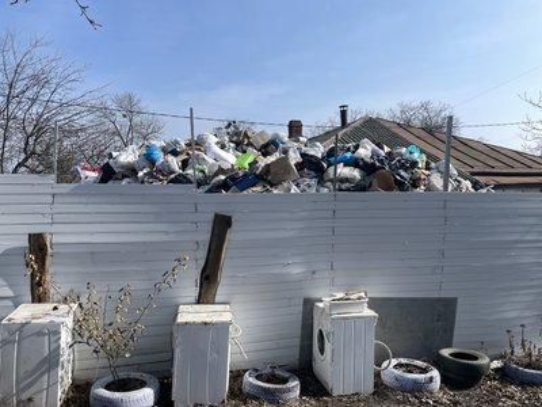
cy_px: 204
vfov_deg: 53.1
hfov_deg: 67.3
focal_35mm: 26
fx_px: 407
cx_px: 271
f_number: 1.6
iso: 32
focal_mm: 4.2
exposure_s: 1/3401
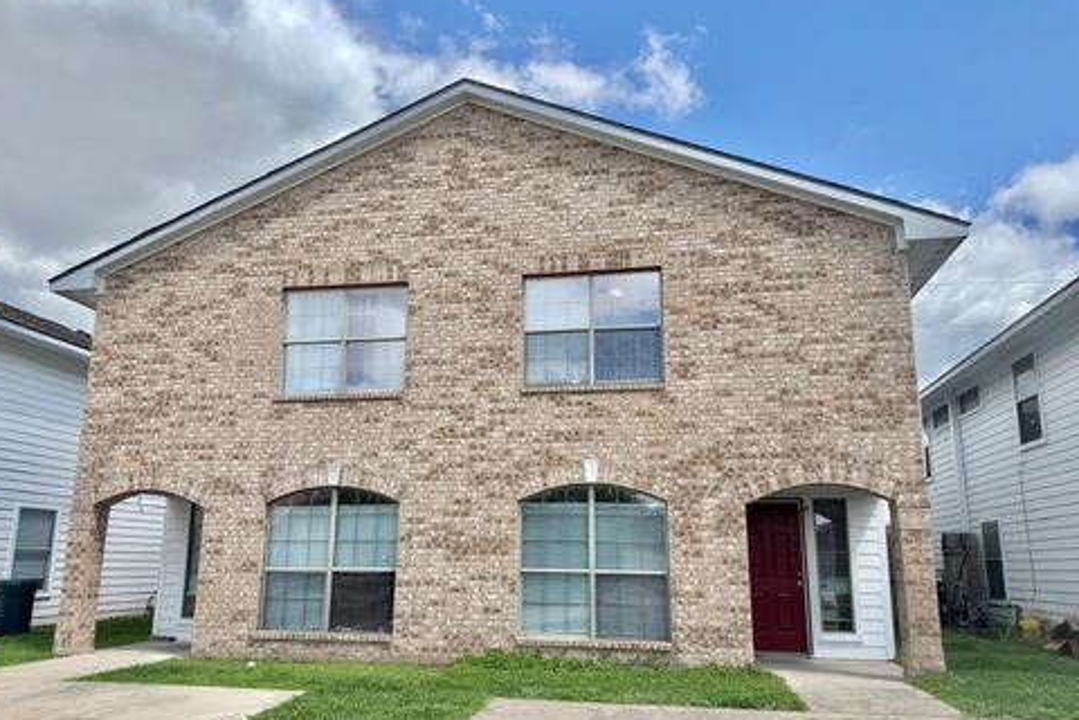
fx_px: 779
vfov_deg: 49.5
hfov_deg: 69.4
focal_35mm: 26
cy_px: 397
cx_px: 531
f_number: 1.78
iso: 80
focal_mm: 6.76
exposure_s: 1/4049
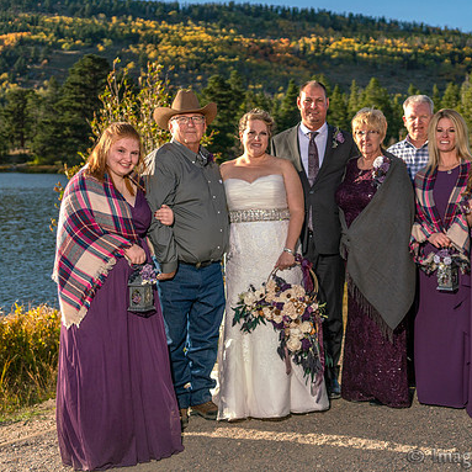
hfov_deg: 36.8
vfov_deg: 37.6
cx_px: 341
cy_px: 235
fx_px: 694
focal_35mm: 45
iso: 250
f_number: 2.8
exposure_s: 1/4000
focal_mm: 35
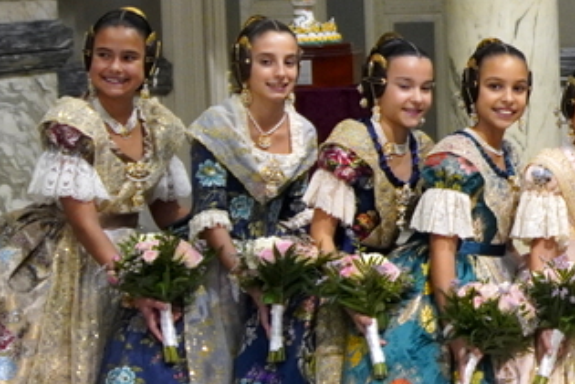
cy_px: 154
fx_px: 2555
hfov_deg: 12.3
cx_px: 820
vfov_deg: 8.6
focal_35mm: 160
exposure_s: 1/160
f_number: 2.8
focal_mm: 28
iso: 1600
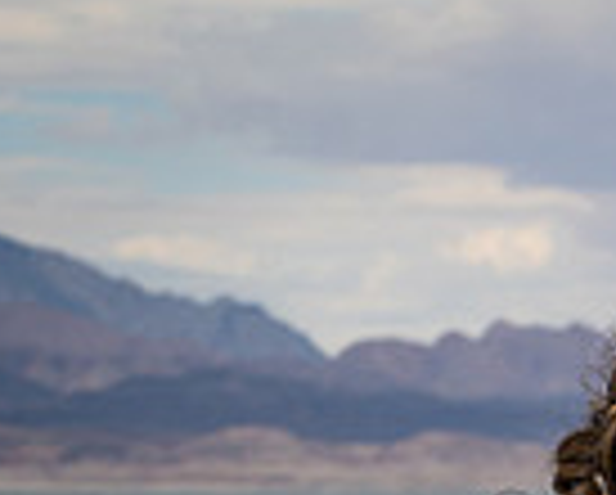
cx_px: 1084
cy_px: 851
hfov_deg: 5.7
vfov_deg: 4.6
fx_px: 6116
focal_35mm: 335
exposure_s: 1/200
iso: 64
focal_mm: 70
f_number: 9
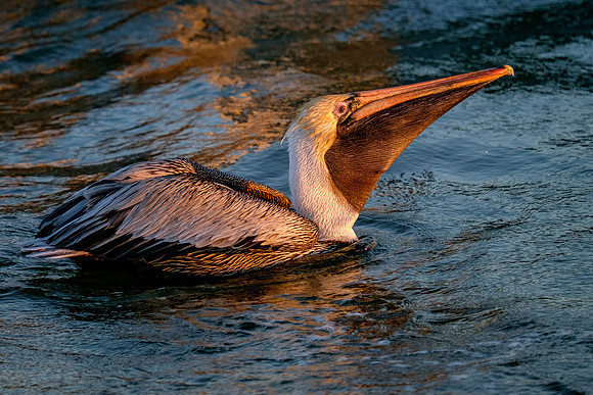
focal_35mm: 409
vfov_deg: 3.4
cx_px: 199
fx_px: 6745
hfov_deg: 5.0
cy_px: 138
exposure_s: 1/1000
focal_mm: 200
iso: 800
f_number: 5.6
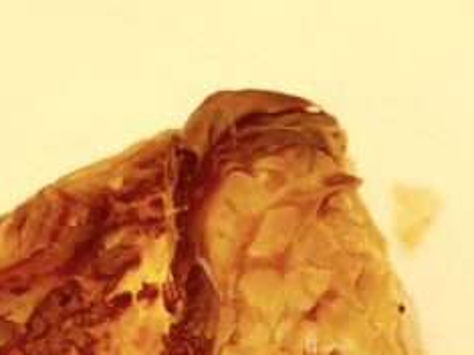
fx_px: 1670
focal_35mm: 122
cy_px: 597
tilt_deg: -63.0
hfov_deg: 15.9
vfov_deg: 11.4
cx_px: 446
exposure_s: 1/414
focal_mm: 3.99
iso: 20
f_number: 1.8
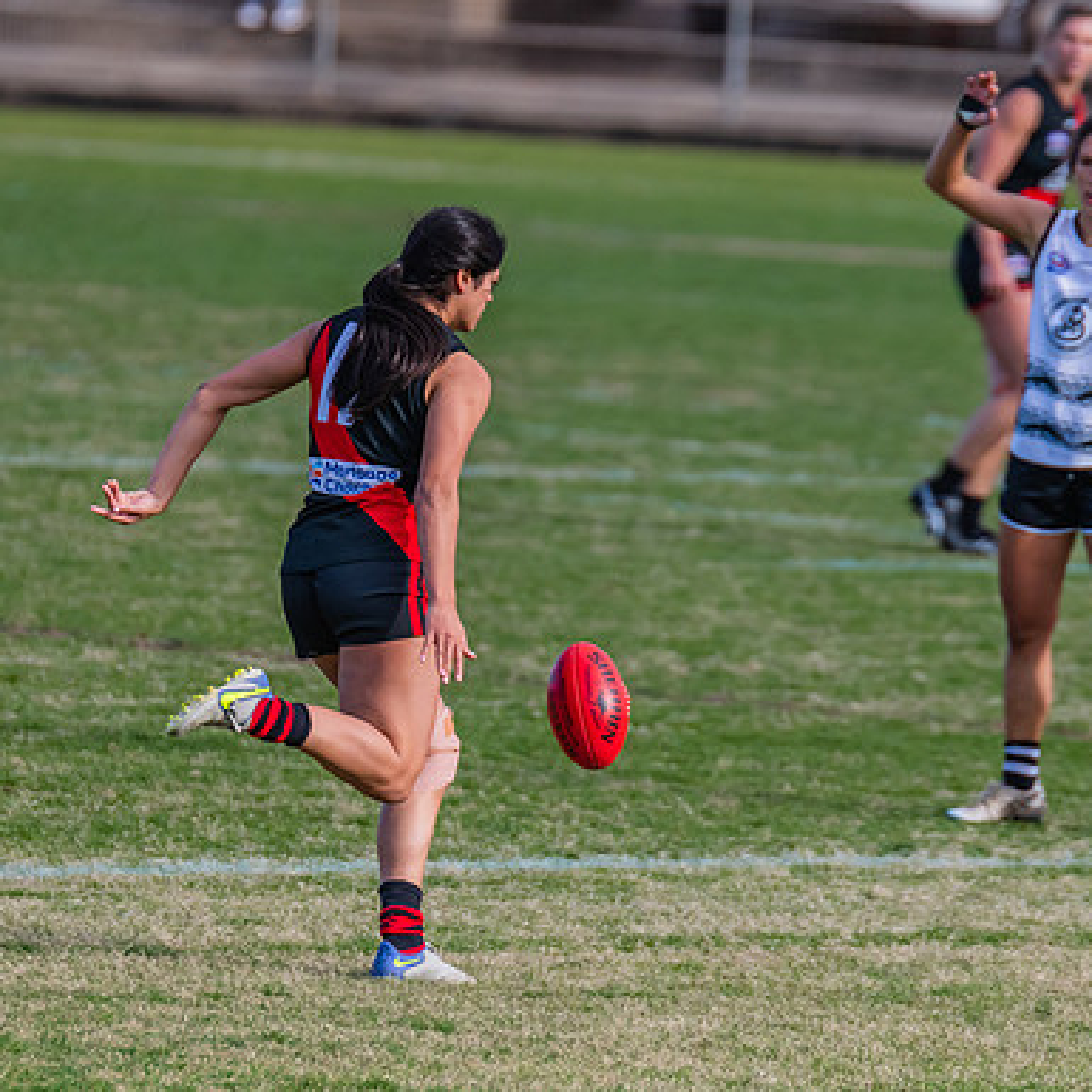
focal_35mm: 779
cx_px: 529
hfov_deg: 2.3
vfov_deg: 2.3
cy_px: 507
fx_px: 27803
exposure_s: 1/2000
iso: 800
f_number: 5
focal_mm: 420
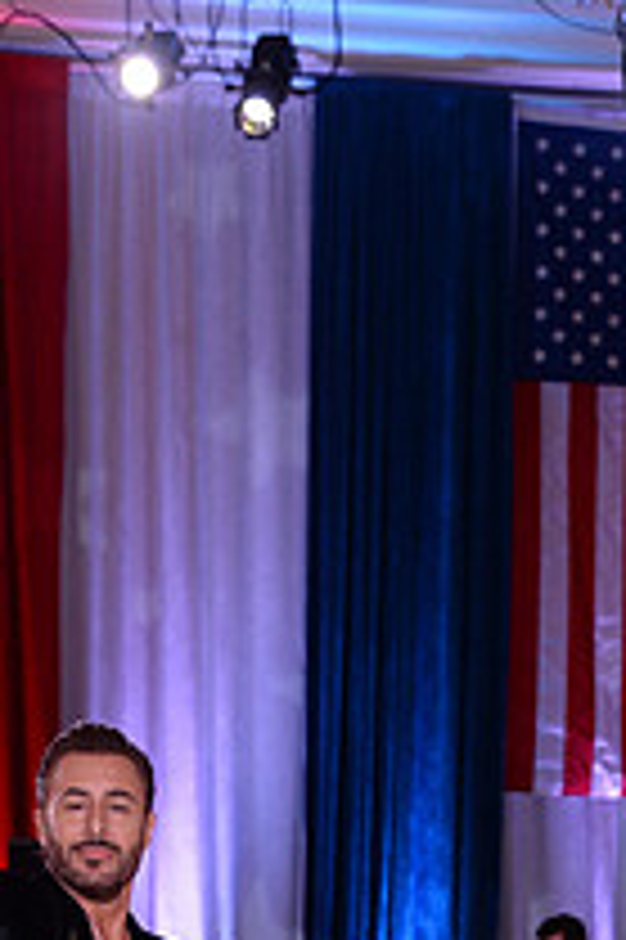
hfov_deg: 7.9
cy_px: 1187
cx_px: 538
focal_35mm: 172
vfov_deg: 11.7
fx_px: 4493
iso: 1600
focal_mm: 62
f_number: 5.6
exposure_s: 1/250
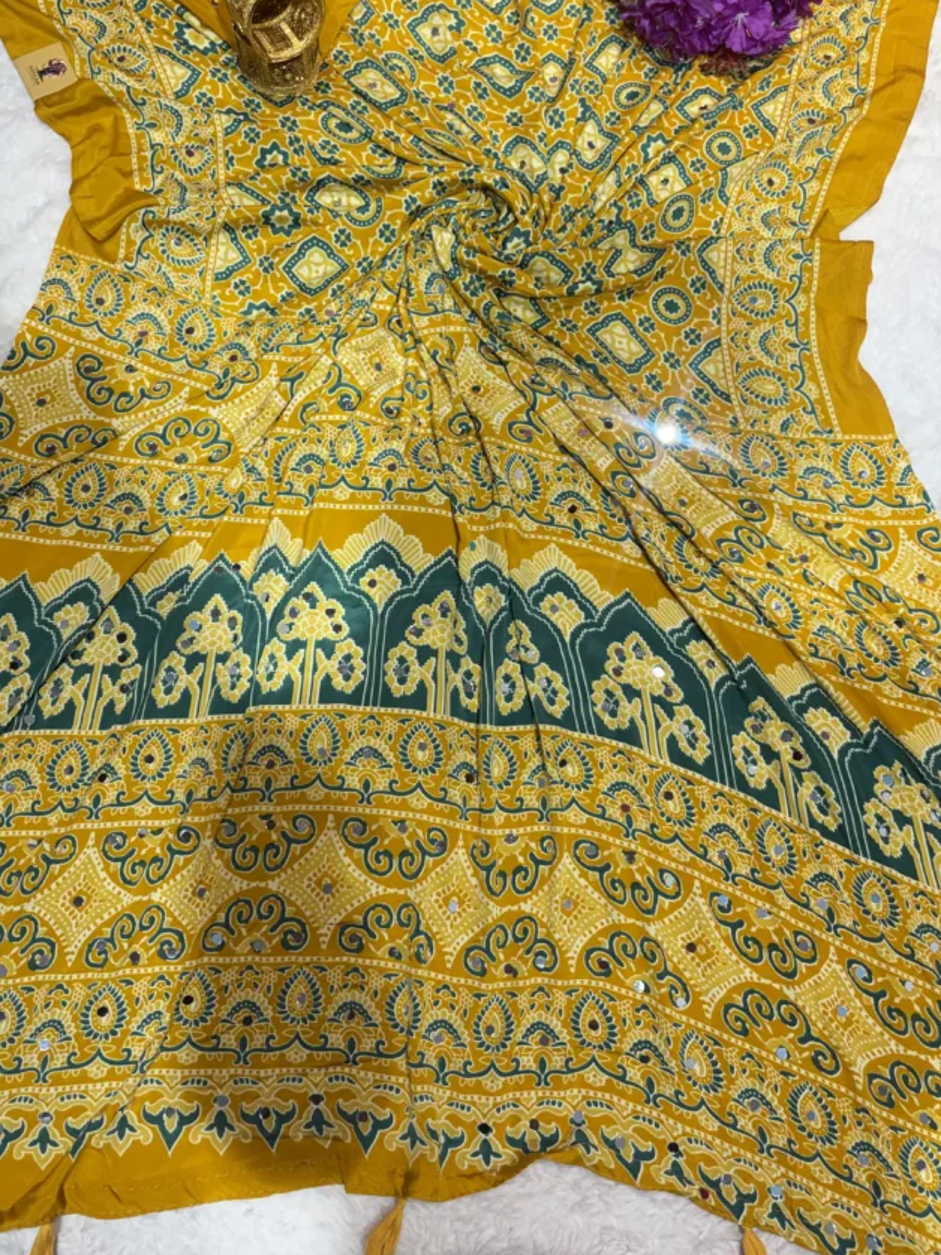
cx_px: 436
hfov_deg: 49.7
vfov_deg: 63.4
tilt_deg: -75.7
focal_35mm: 28
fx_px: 1015
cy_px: 587
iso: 50
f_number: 1.6
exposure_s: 1/100
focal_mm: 5.96
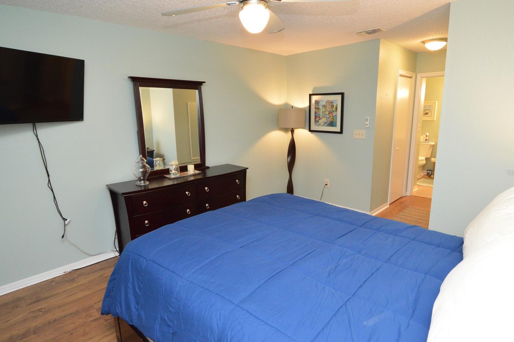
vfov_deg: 64.5
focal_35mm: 19
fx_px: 271
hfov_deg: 86.9
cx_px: 265
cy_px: 172
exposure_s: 1/60
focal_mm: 12
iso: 1800
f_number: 4
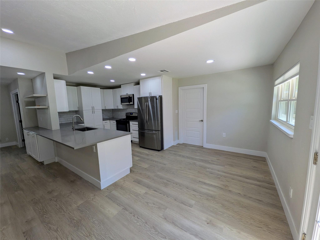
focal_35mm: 14
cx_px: 160
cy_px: 120
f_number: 2.2
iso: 46
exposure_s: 1/120
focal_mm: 1.85
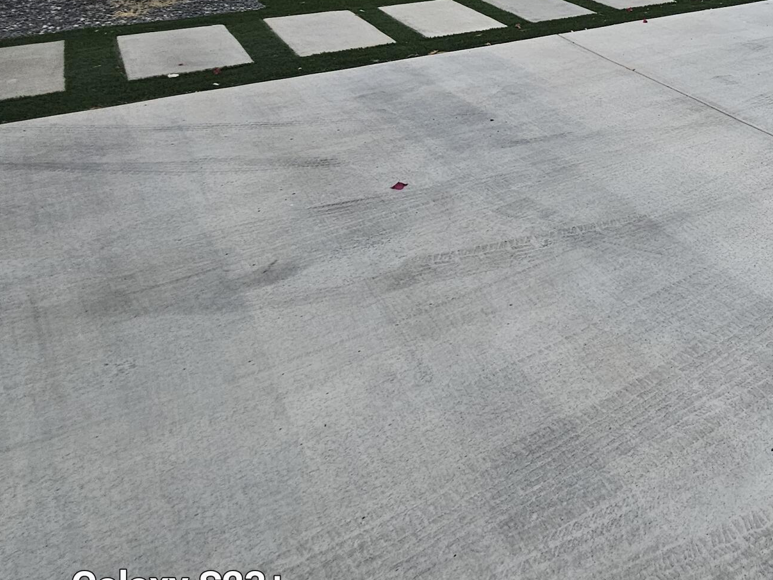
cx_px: 879
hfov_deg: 43.7
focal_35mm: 30
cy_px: 23
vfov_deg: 41.7
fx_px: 670
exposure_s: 1/60
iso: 80
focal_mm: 2.2
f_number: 2.2
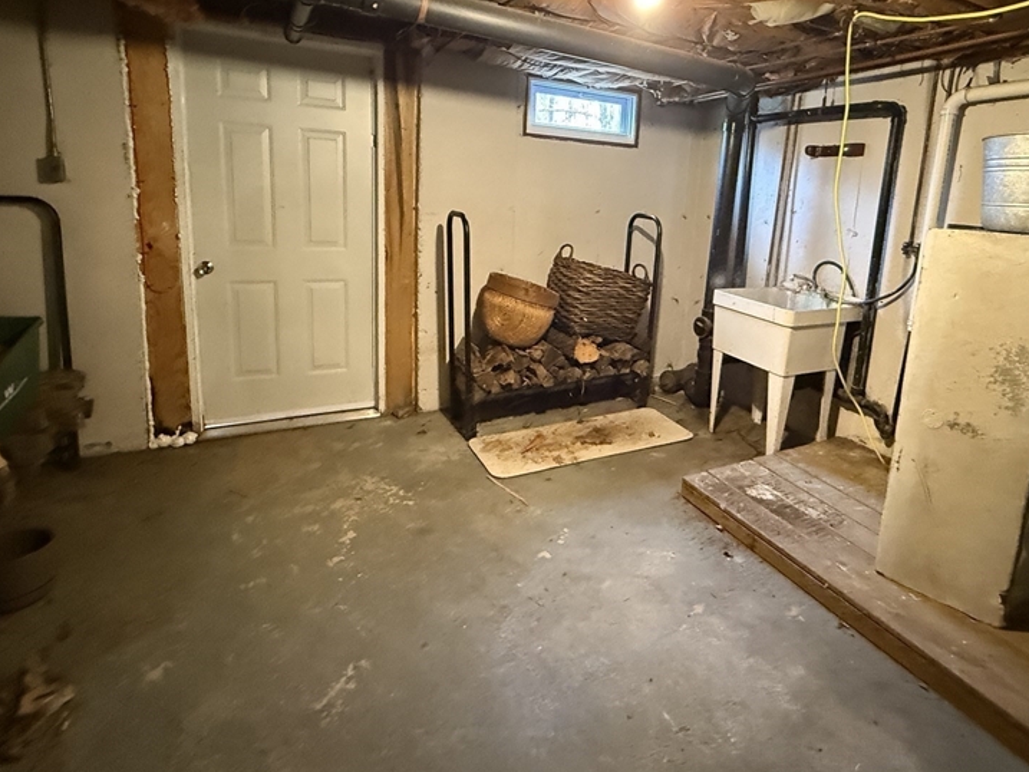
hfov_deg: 81.2
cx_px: 588
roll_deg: -2.2
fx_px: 595
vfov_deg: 65.1
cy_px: 296
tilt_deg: -9.5
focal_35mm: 20
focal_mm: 2.22
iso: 1250
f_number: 2.2
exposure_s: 1/60
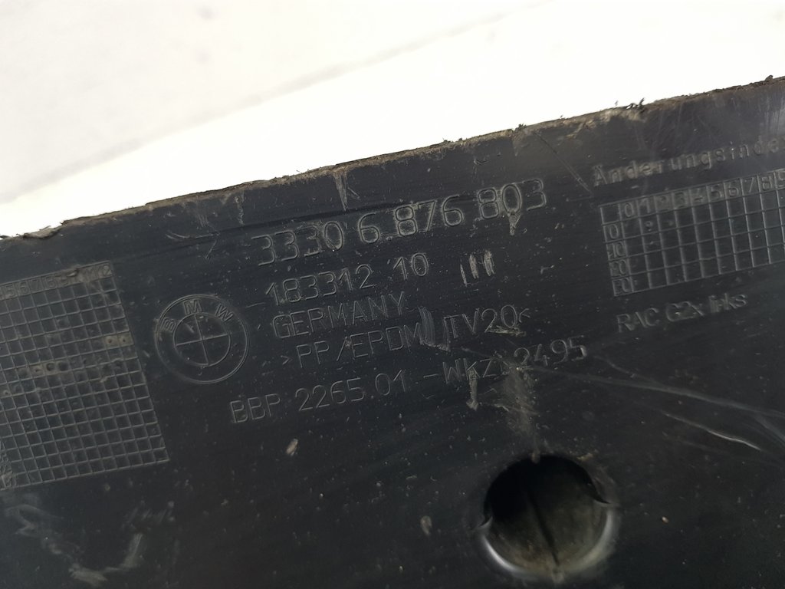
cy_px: 294
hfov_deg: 67.3
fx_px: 590
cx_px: 392
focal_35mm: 26
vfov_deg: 53.1
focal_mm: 4.2
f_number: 1.7
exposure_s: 1/100
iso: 125
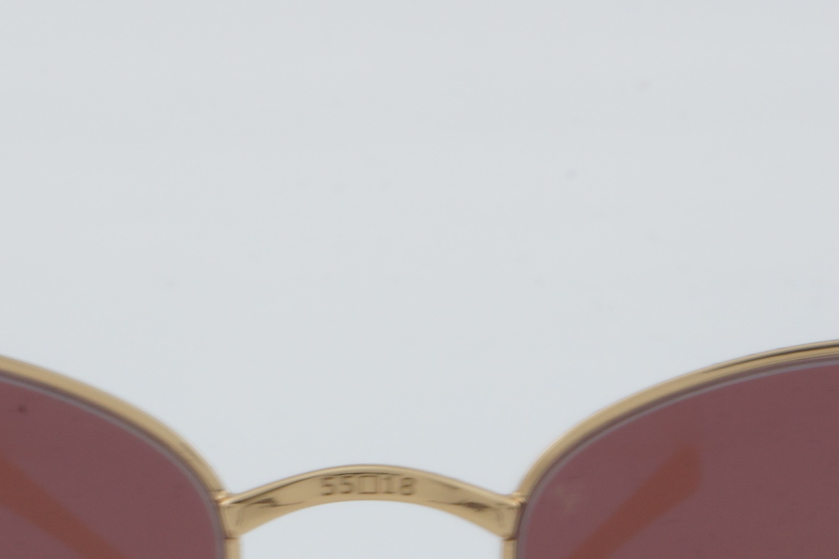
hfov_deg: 9.1
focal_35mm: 227
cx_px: 373
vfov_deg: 6.0
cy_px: 630
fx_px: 5298
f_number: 29
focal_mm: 55
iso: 100
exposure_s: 1/4
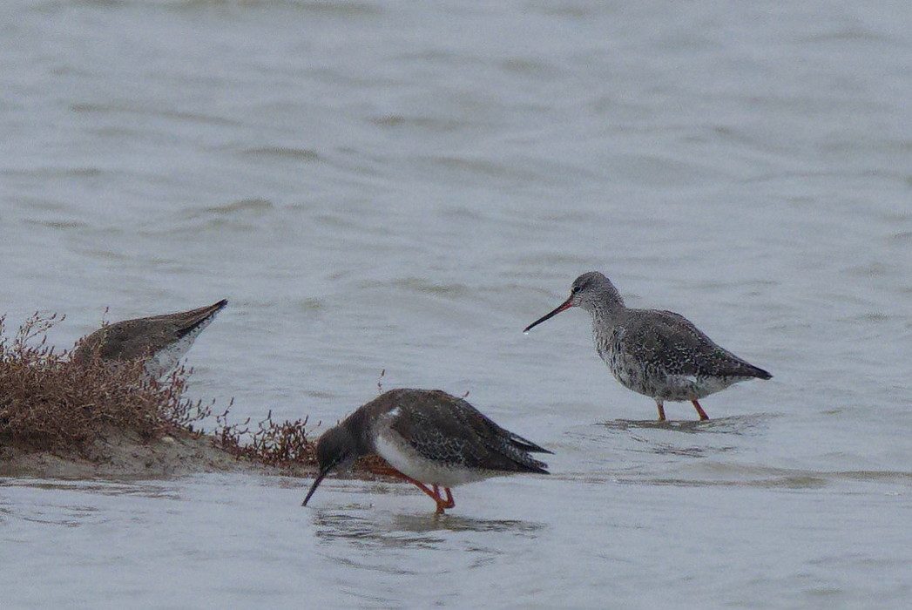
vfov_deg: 2.3
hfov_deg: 3.4
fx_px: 15212
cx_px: 456
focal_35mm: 600
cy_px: 305
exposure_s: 1/800
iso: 1000
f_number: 7.1
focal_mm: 600
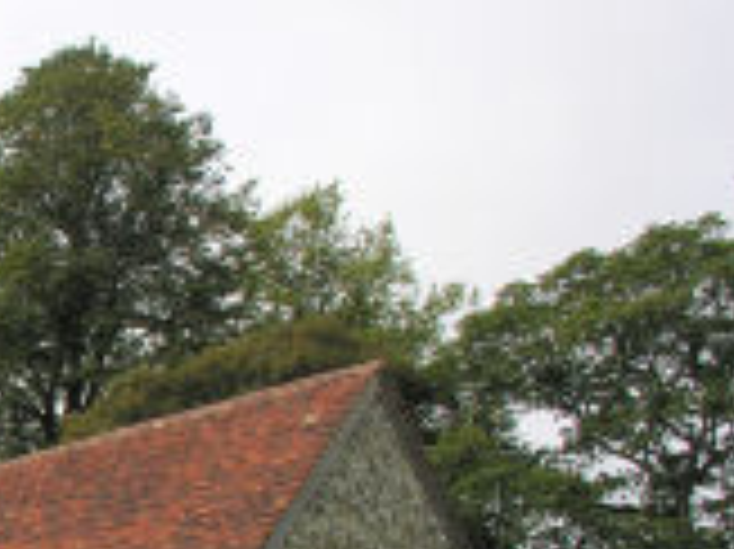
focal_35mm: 99
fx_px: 2098
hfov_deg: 18.1
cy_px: 628
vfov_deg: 14.5
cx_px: -293
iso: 50
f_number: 5.6
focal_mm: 8.9
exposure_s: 1/153
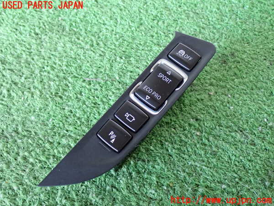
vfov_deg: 32.9
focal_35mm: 44
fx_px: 348
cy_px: 103
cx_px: 137
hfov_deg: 42.9
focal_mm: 7.84
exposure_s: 1/30
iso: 800
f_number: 2.9
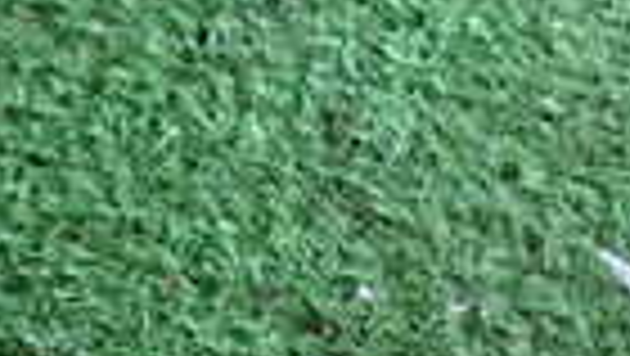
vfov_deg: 10.2
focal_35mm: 117
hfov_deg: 15.1
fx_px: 1956
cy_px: -81
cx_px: 1224
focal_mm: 4.5
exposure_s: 1/60
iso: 160
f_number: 2
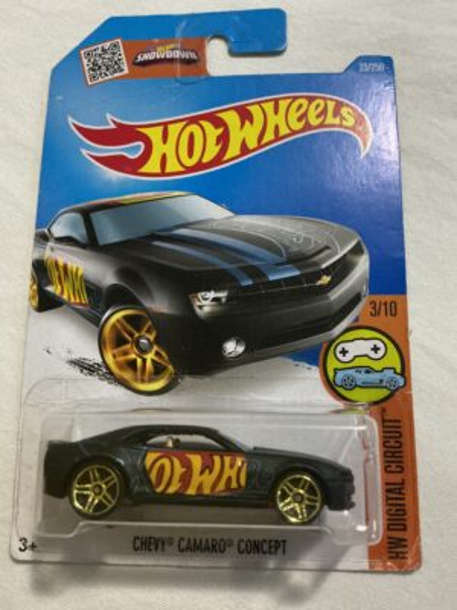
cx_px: 228
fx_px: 510
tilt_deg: -70.4
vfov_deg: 61.7
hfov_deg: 48.2
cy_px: 305
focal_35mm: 29
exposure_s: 1/30
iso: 400
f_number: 1.8
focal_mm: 3
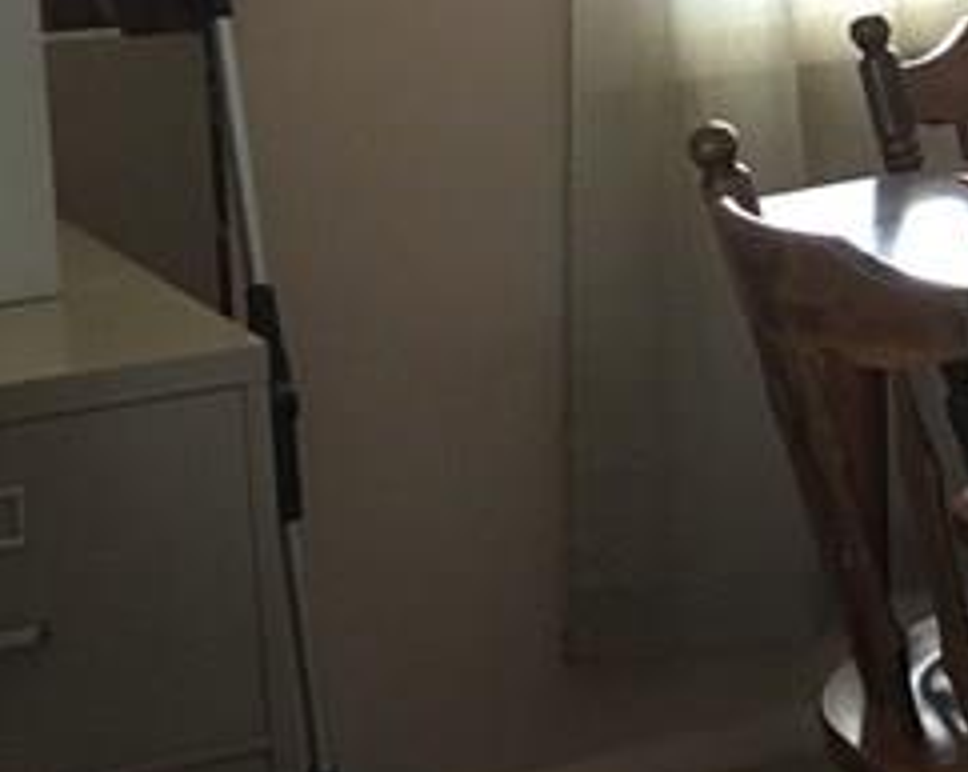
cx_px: 1592
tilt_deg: -10.0
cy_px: -4
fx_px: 3434
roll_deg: +1.3
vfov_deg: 12.7
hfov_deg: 14.6
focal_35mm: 120
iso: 160
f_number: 2.2
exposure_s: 1/30
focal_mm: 4.15
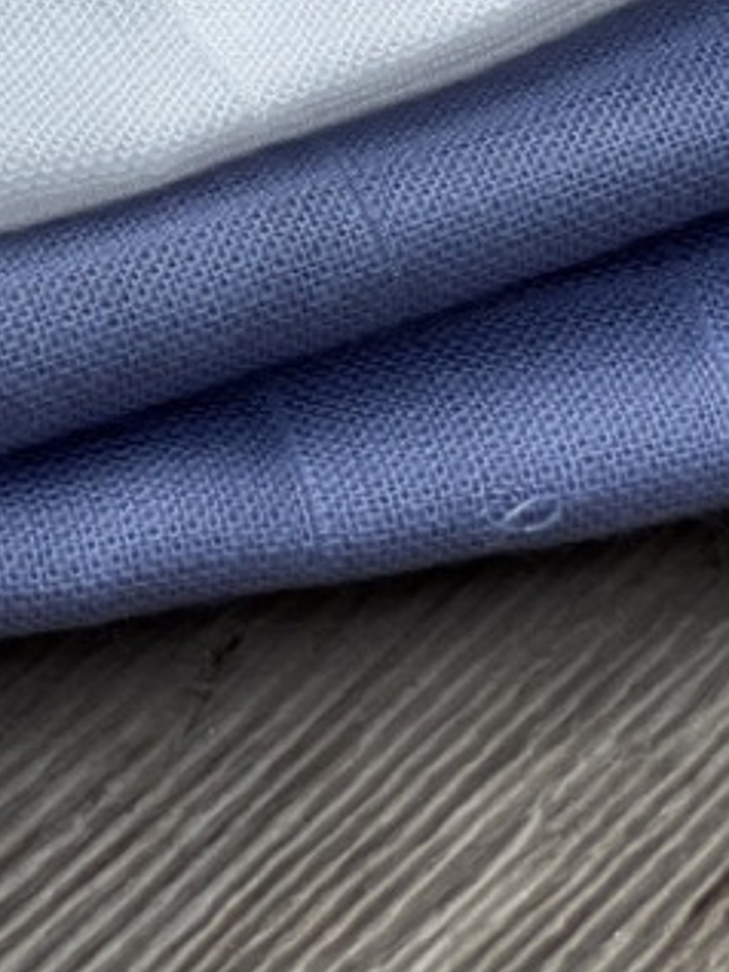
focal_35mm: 222
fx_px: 6229
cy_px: -659
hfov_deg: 6.6
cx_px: -204
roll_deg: -0.2
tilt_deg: -43.2
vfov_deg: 8.6
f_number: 2.2
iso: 20
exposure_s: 1/453
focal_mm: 7.5
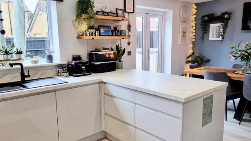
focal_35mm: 29
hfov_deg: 66.1
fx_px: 193
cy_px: 79
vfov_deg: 40.1
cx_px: 123
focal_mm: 5.4
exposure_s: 1/103
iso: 50
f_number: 1.8
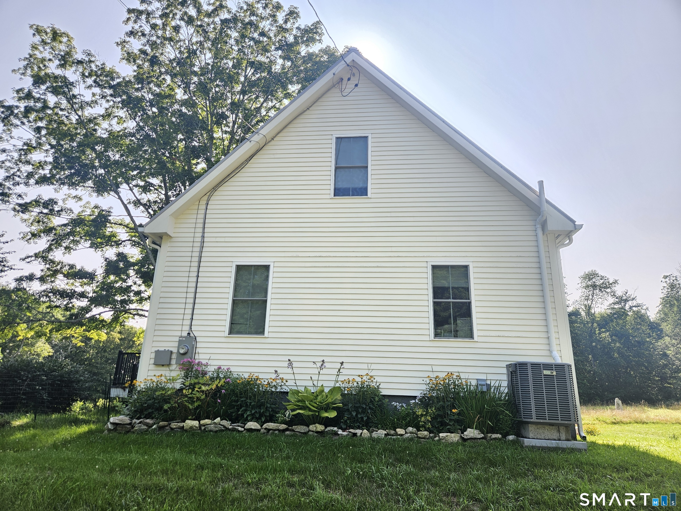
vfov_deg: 58.9
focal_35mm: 23
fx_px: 452
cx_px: 340
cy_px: 256
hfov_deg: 73.9
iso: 25
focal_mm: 5.4
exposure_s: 1/256
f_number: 1.8
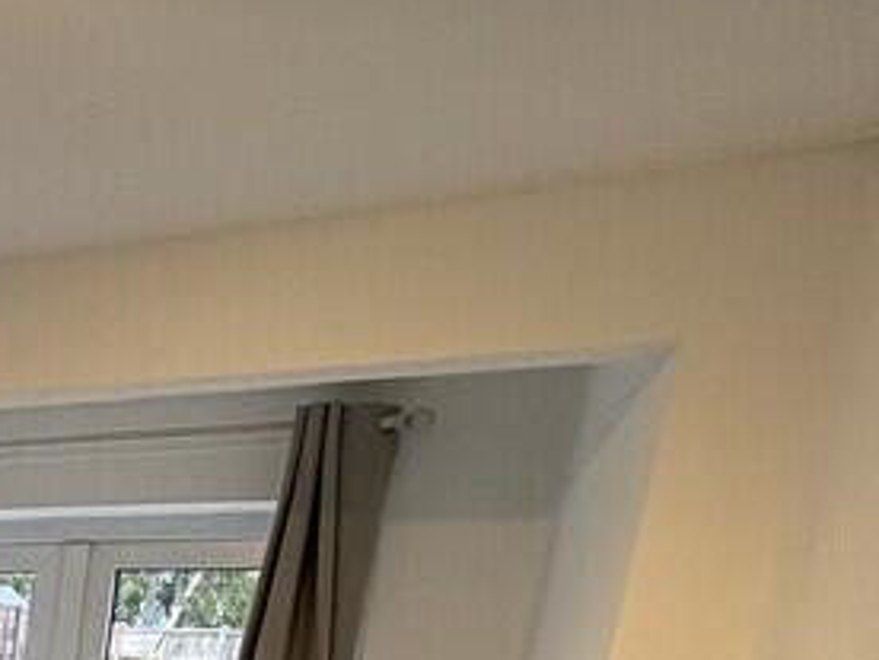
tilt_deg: -14.8
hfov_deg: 25.6
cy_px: 985
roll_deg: -0.4
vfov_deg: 22.9
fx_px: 1320
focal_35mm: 52
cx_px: -497
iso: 160
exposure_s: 1/100
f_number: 2.2
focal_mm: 2.22
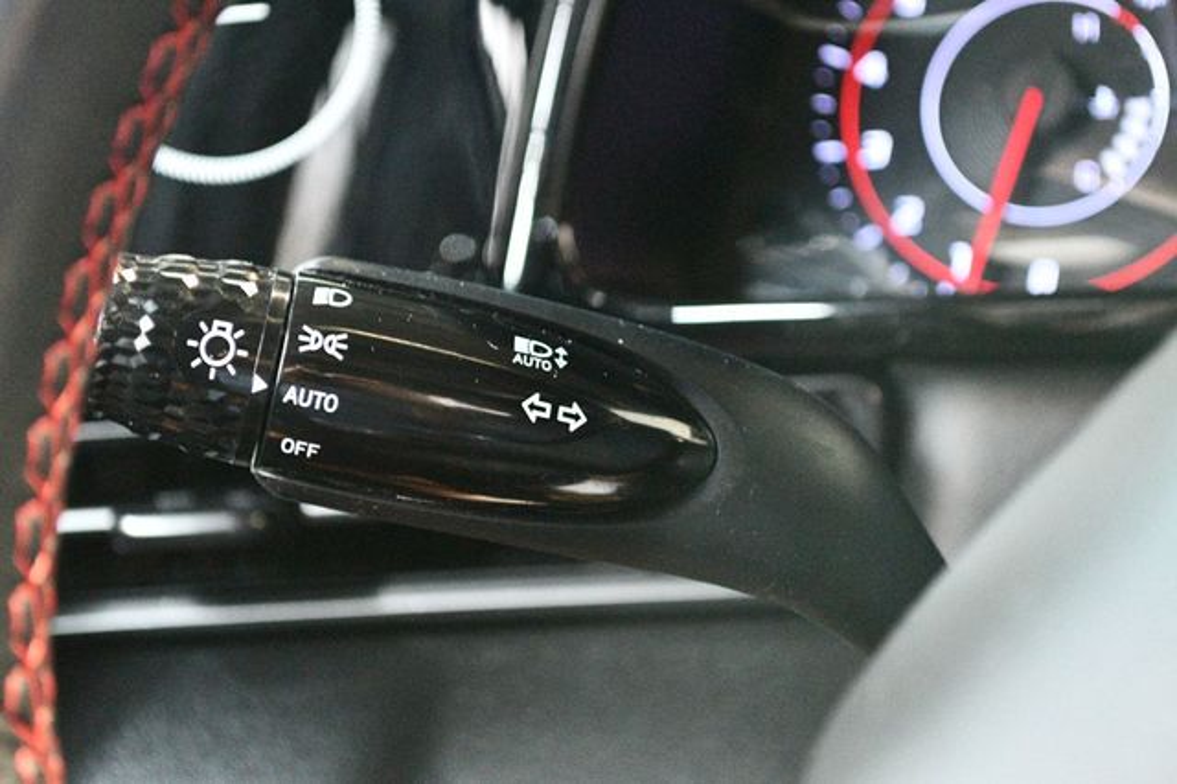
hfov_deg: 24.8
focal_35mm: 82
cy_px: 392
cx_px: 588
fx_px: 2679
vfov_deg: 16.6
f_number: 5.6
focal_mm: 55
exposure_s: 1/15
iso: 12800
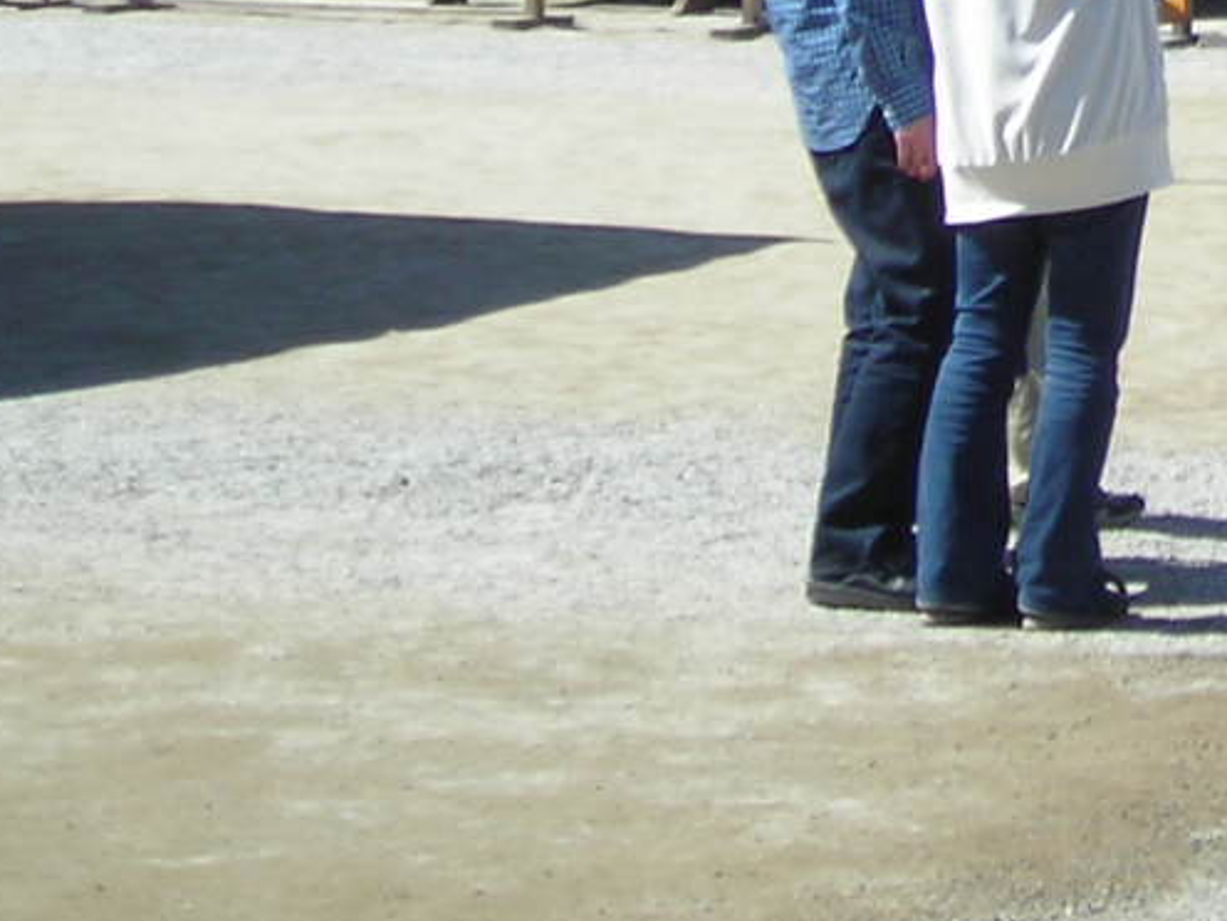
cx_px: 2140
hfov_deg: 9.7
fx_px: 6877
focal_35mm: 194
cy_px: -923
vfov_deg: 7.4
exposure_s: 1/114
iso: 50
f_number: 6.9
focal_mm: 7.8
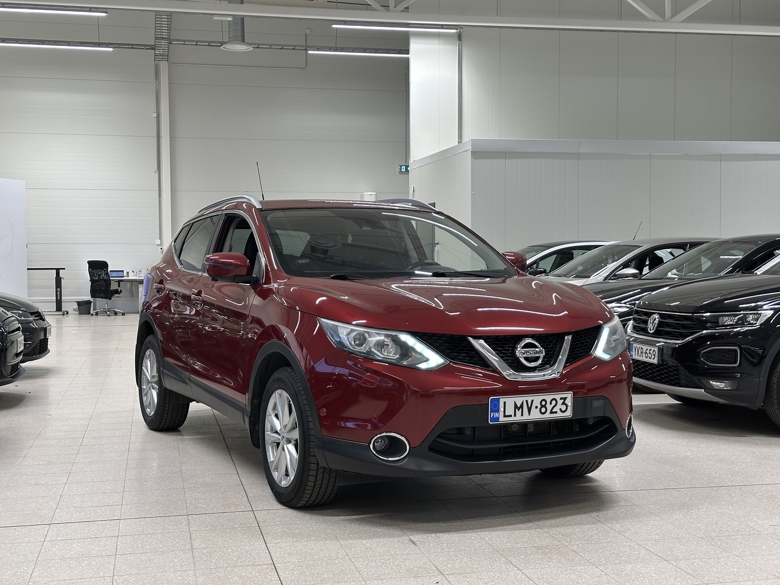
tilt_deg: -1.3
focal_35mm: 48
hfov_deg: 39.7
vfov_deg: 30.3
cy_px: 292
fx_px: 1082
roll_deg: +0.5
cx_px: 390
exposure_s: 1/56
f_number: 1.78
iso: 125
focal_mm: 6.86
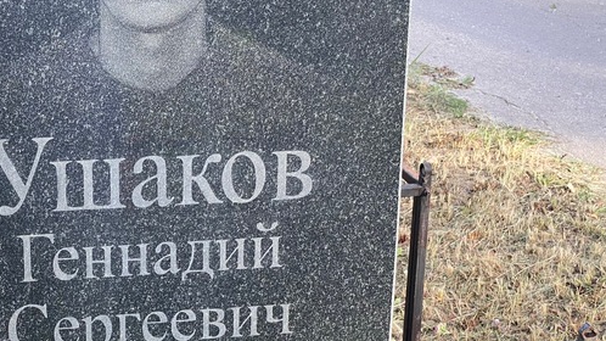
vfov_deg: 13.2
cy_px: 302
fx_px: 1462
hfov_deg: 23.2
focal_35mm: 91
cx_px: 151
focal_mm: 6
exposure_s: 1/220
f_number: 2
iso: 20
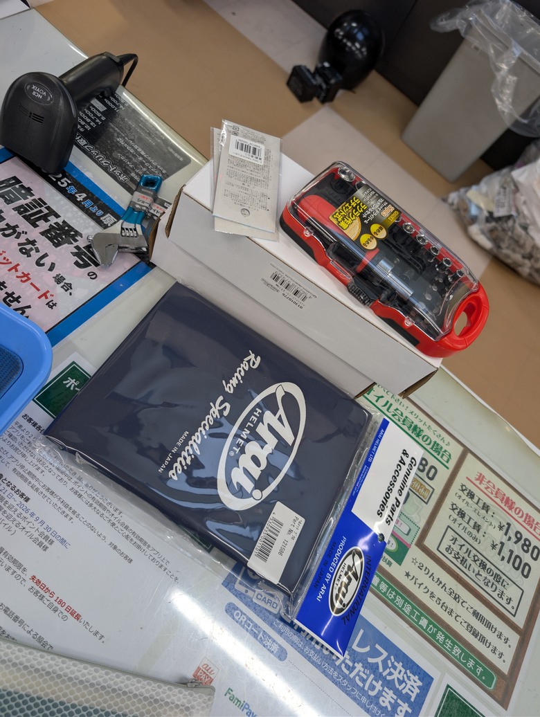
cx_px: 270
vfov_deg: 71.5
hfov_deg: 56.9
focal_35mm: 24
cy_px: 358
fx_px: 498
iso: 152
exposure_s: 1/187
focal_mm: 6.9
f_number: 1.68
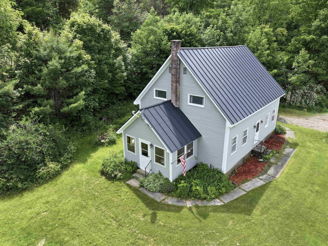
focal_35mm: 24
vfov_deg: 56.8
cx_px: 164
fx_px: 227
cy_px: 123
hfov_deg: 71.6
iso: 100
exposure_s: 1/500
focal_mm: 12.29
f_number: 2.8
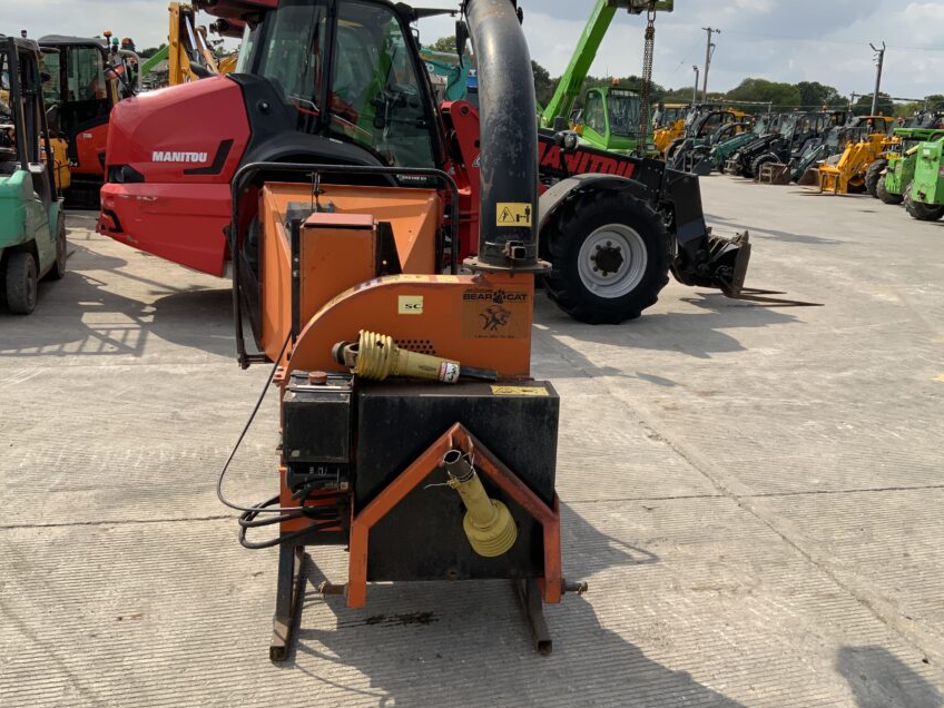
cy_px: 331
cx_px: 496
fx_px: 954
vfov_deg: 40.7
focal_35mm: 35
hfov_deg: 52.6
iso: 16
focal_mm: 3
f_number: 1.8
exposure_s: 1/1626
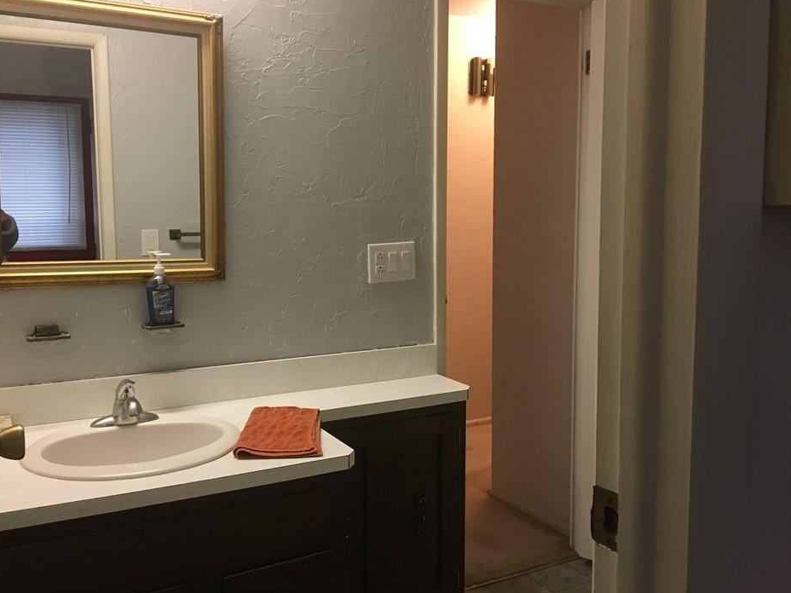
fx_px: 731
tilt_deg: -6.6
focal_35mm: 32
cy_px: 284
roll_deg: +0.4
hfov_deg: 56.7
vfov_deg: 44.2
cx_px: 357
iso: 125
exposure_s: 1/30
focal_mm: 4.15
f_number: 2.2
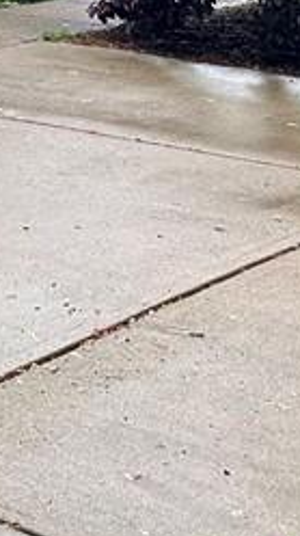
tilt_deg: +0.9
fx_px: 1531
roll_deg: +0.9
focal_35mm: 108
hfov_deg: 8.6
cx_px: -706
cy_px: -195
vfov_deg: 18.2
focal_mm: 6.86
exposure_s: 1/243
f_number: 1.78
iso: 64
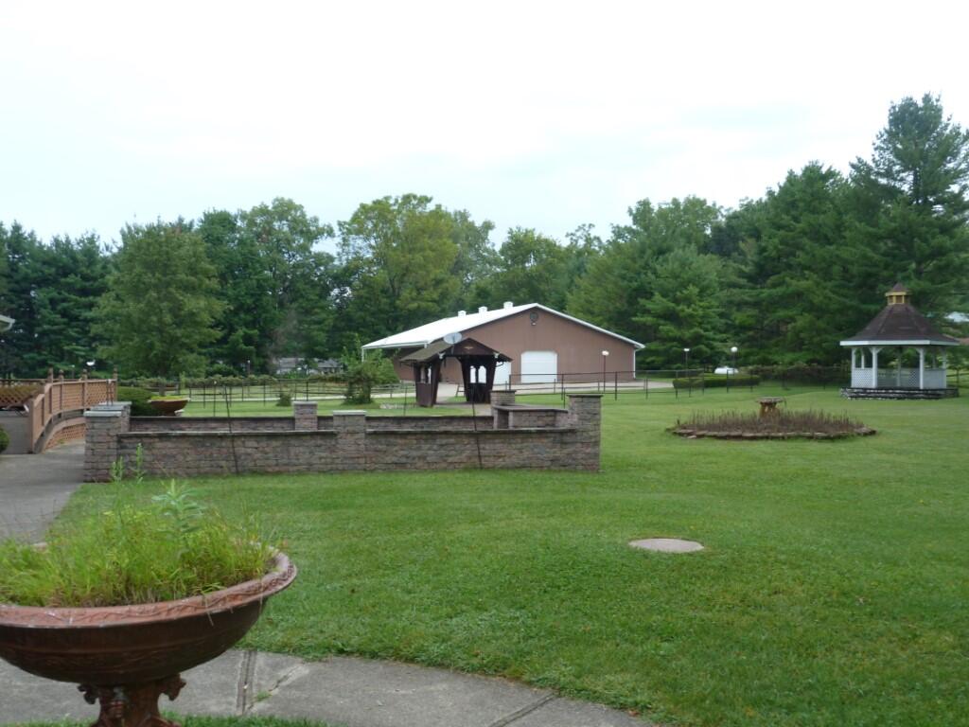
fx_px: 924
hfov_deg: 55.4
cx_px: 484
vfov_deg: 42.9
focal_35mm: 33
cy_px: 364
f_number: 3.2
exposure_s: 1/100
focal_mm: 5.9
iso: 80
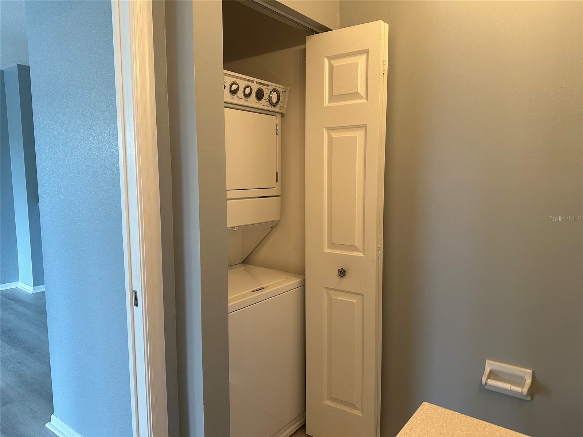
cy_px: 218
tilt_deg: -5.8
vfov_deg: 56.8
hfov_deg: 71.6
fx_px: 404
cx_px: 292
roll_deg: -0.2
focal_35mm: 24
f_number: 1.78
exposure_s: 1/120
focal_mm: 6.86
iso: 200
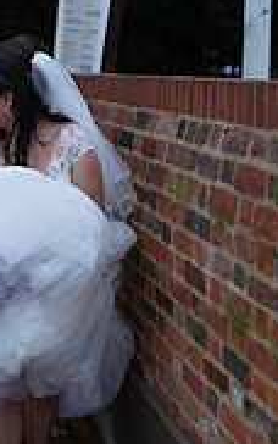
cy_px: 224
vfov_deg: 23.5
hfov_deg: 14.7
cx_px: 13
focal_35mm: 88
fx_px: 1065
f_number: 2.2
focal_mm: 35
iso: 500
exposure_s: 1/100
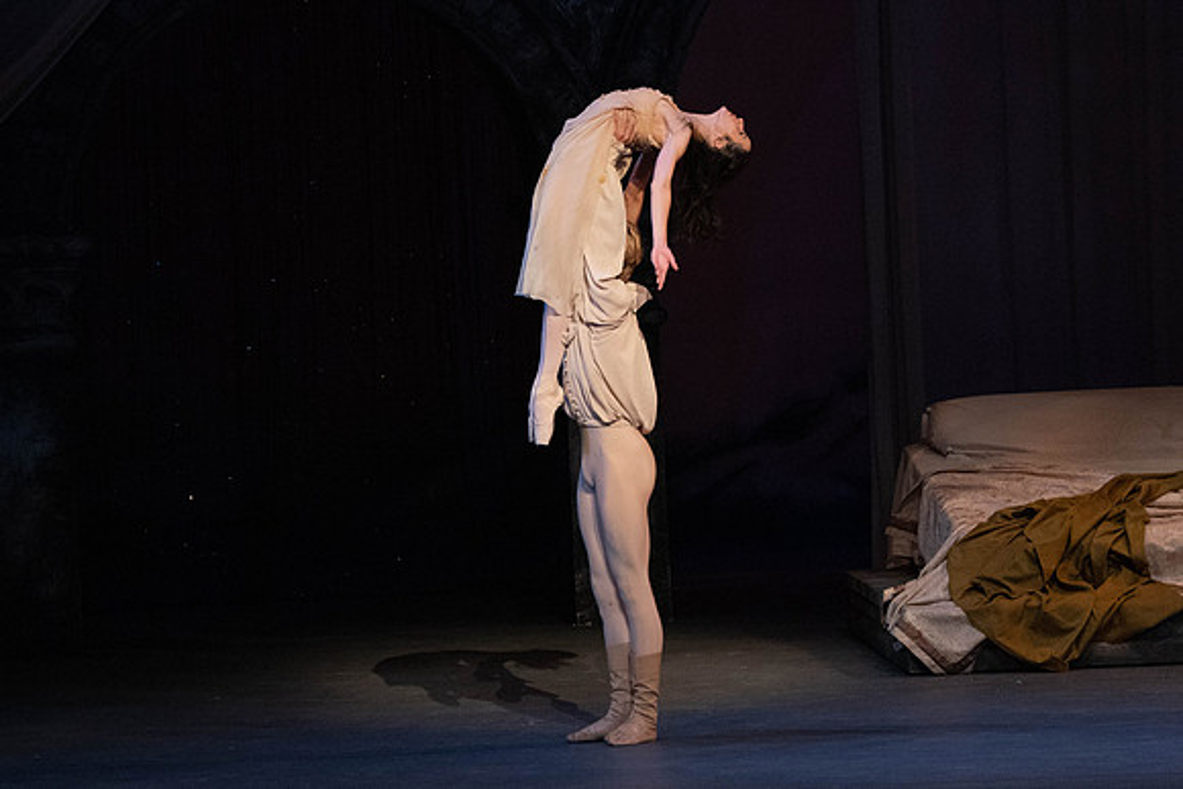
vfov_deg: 4.1
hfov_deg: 6.2
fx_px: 10945
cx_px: 518
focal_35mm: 333
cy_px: 368
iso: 6400
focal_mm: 268
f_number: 6.3
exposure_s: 1/320
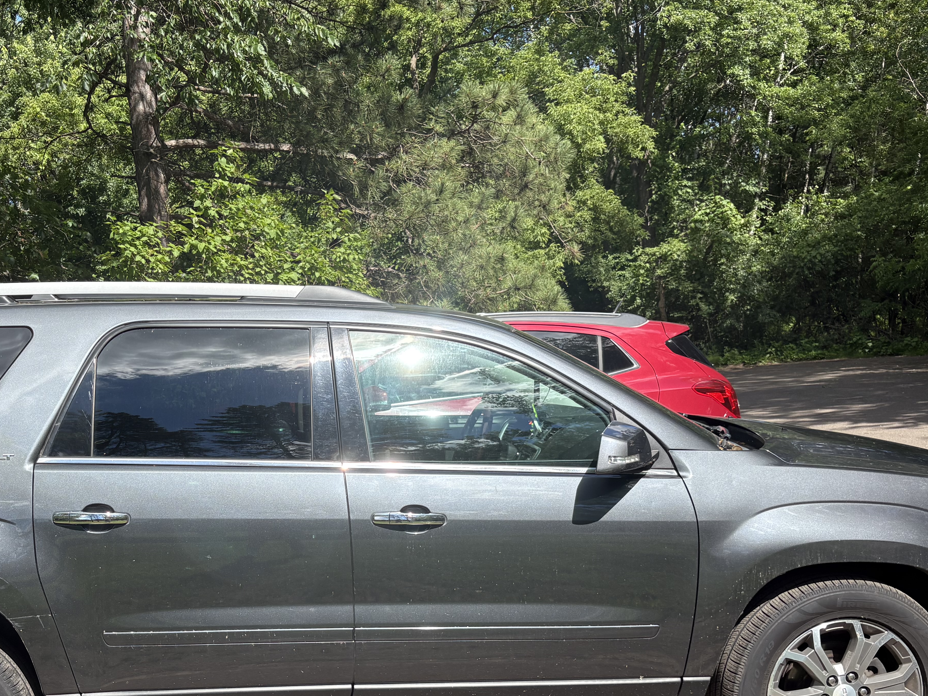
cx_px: 316
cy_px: 440
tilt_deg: -6.9
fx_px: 1099
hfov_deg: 45.1
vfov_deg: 34.9
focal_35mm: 41
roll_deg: +8.1
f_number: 1.6
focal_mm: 5.96
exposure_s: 1/2012
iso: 50
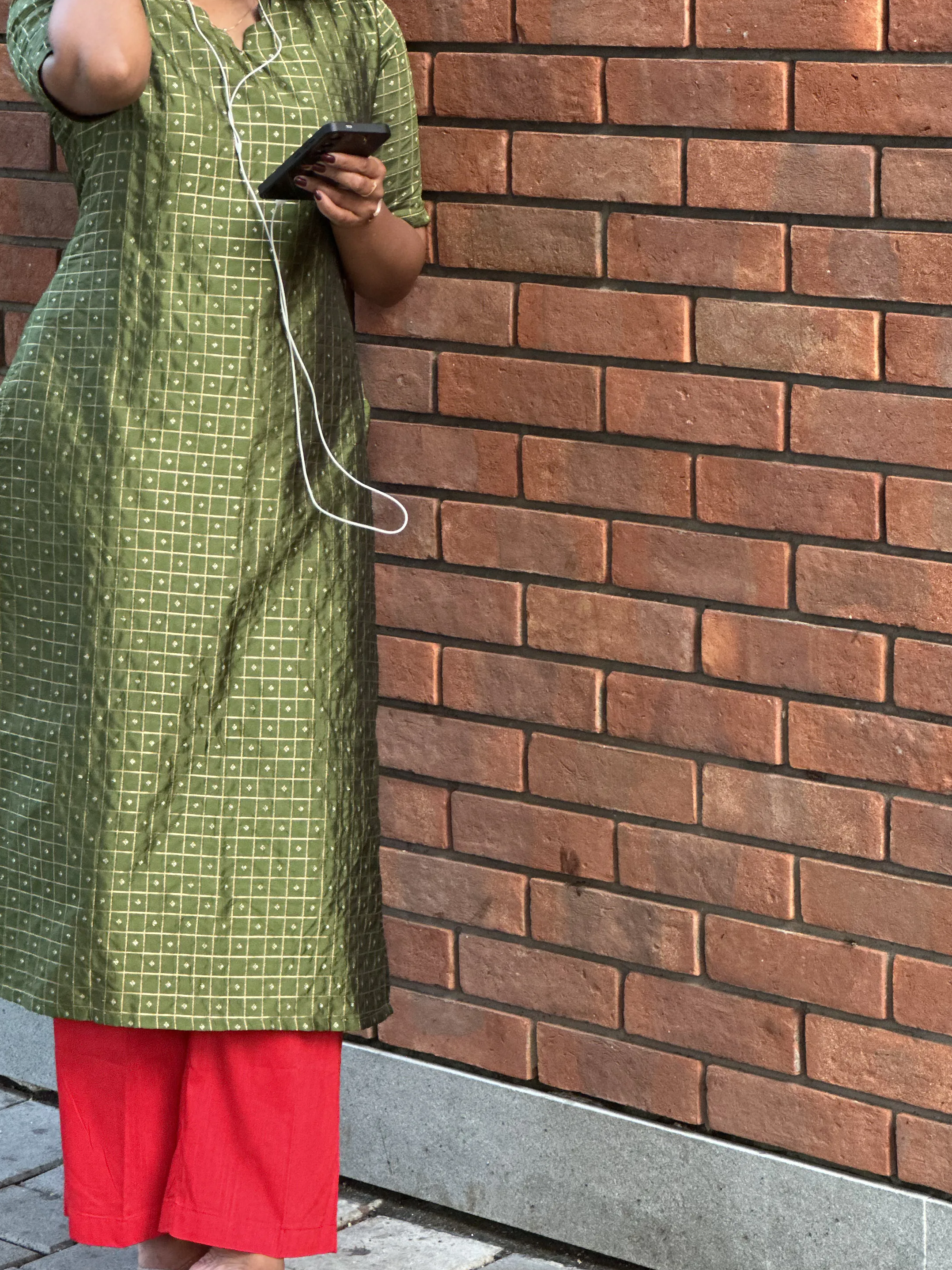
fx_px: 3961
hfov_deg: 13.7
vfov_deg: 18.2
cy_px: 510
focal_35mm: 108
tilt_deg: -7.3
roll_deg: +0.4
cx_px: 398
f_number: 2.8
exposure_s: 1/26
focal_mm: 9
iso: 400
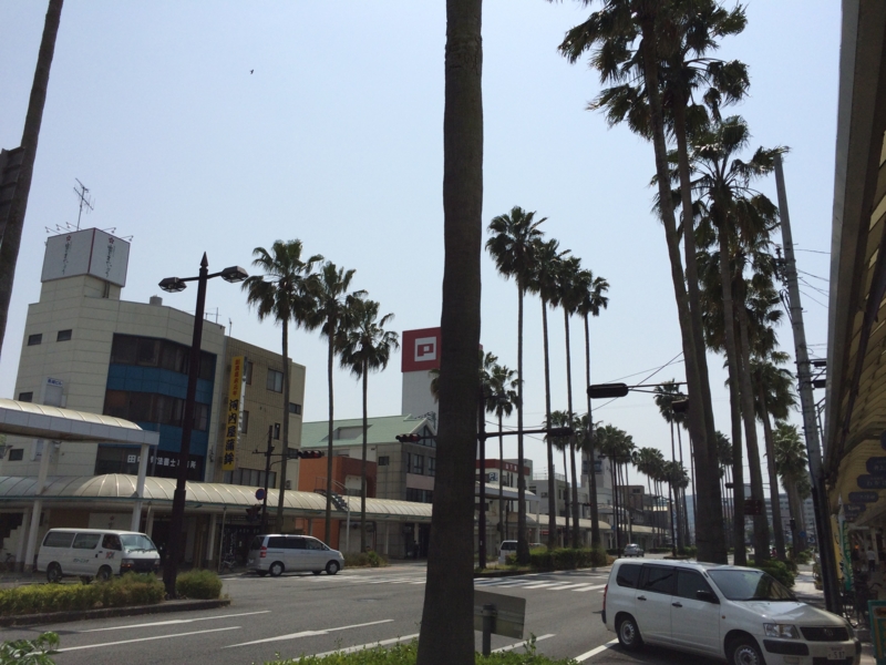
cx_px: 443
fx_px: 768
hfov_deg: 60.0
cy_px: 332
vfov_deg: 46.8
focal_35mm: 30
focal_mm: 4.12
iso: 40
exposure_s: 1/5882
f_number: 2.2
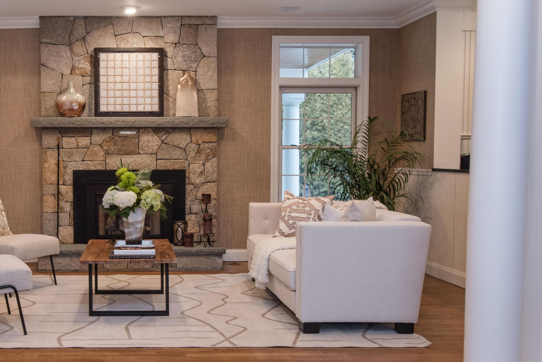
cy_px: 201
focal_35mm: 47
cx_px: 125
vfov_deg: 28.6
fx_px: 708
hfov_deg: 40.5
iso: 400
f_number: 13
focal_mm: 25
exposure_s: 1/4
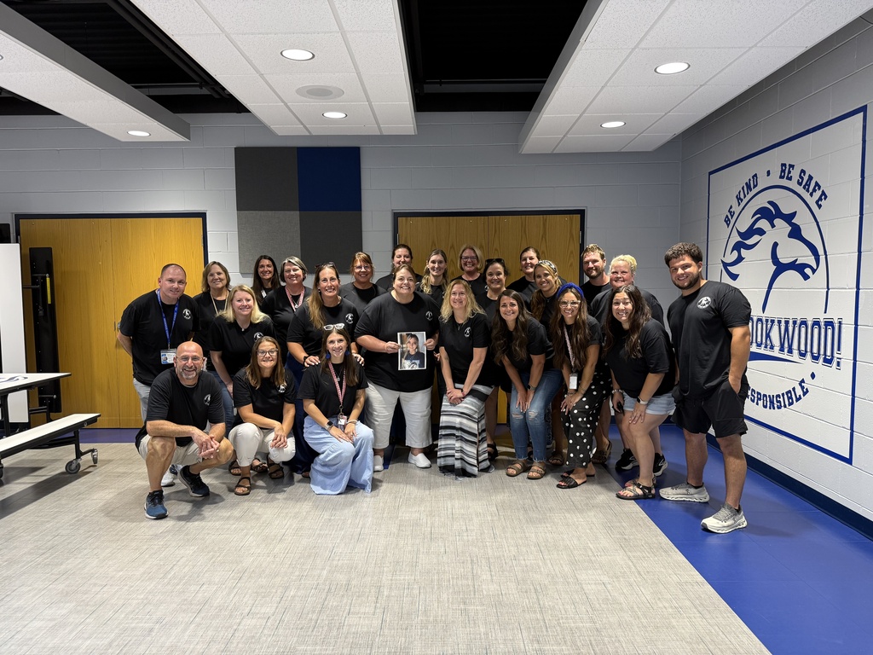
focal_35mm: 24
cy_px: 328
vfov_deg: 56.8
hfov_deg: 71.6
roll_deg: -0.1
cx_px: 436
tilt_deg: -4.0
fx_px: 605
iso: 160
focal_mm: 6.76
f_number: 1.78
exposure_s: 1/50
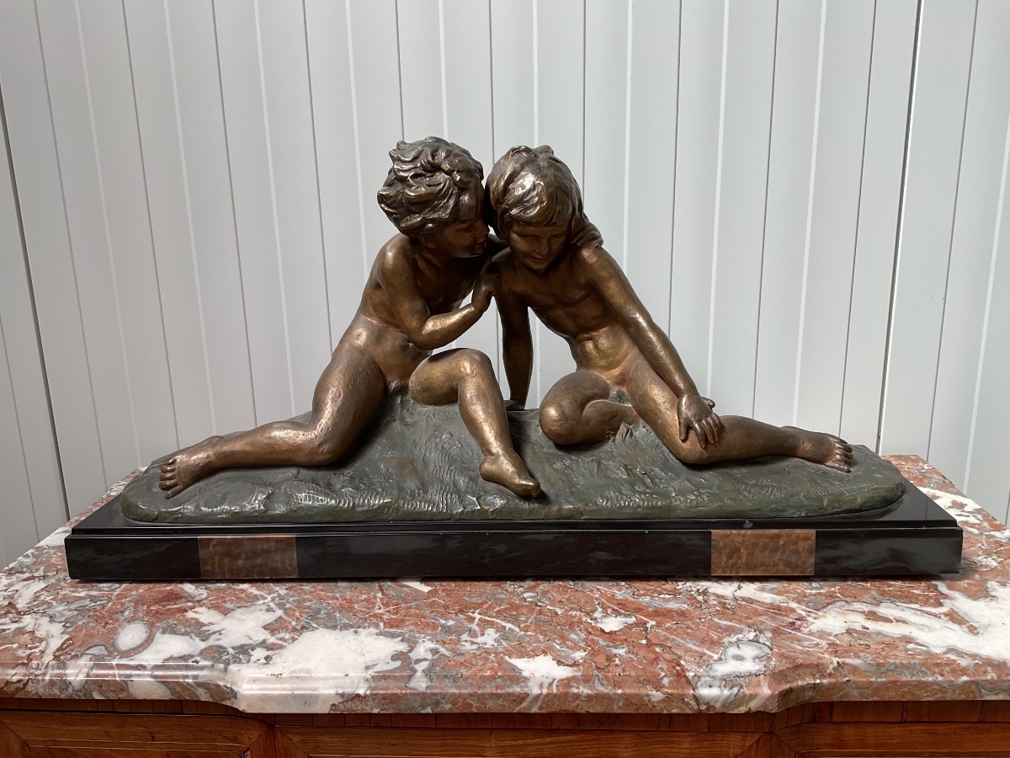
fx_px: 846
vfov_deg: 48.2
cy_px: 379
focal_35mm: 29
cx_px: 505
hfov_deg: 61.7
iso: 16
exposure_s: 1/152
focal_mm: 3
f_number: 1.8
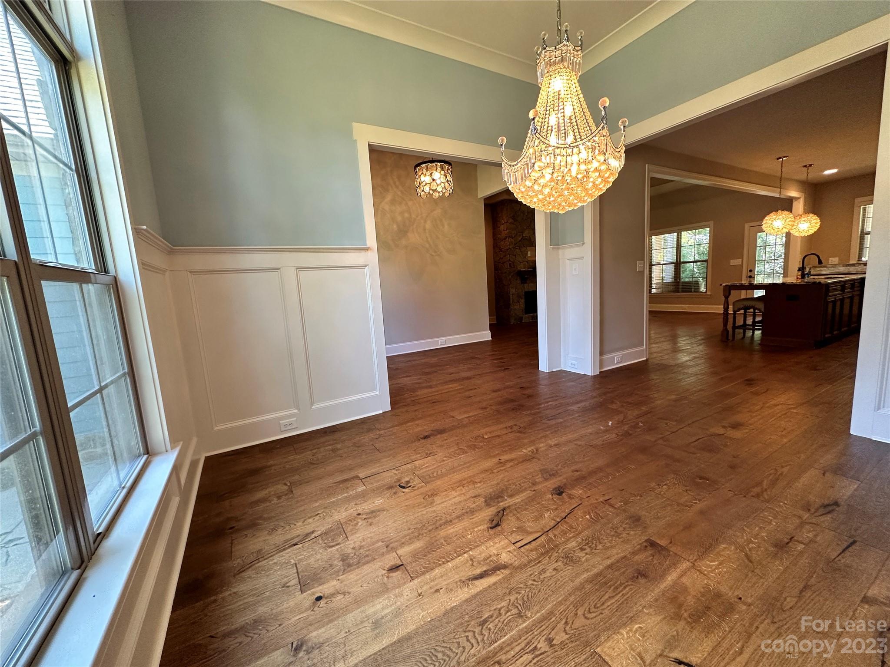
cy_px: 334
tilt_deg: -8.6
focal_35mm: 14
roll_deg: +2.9
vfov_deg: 85.7
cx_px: 445
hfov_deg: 102.1
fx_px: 360
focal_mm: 2.22
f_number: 2.2
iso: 200
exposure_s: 1/60
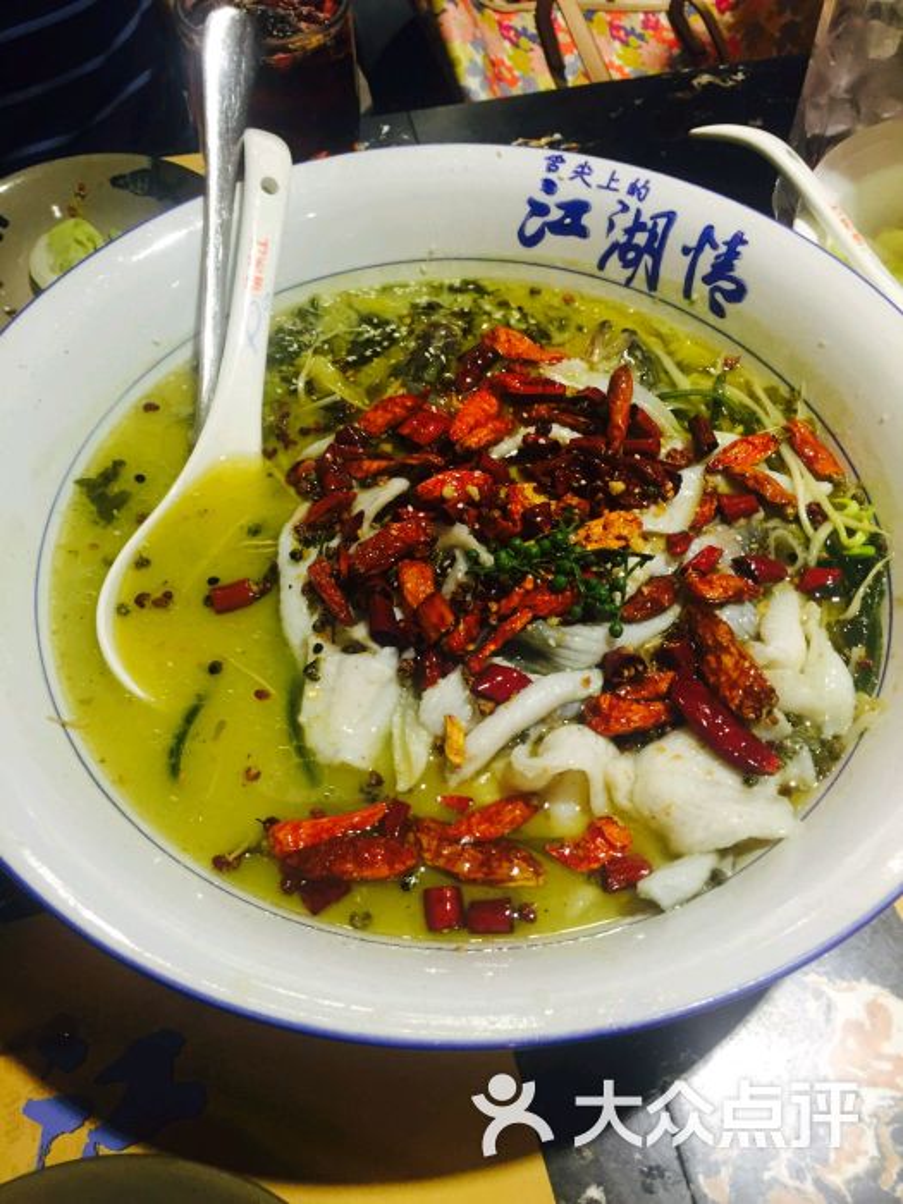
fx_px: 1009
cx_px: 452
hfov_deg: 48.2
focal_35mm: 29
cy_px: 602
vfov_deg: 61.7
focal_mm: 4.15
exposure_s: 1/33
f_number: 2.2
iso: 125
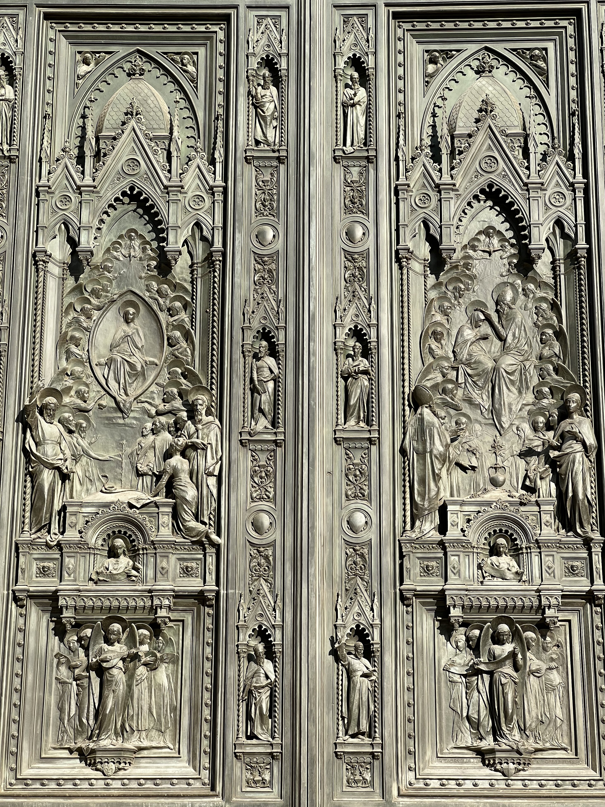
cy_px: 395
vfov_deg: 24.7
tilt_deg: +18.2
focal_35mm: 79
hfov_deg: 18.7
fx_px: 1841
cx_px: 310
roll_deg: -0.3
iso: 32
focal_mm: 9
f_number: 2.8
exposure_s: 1/303
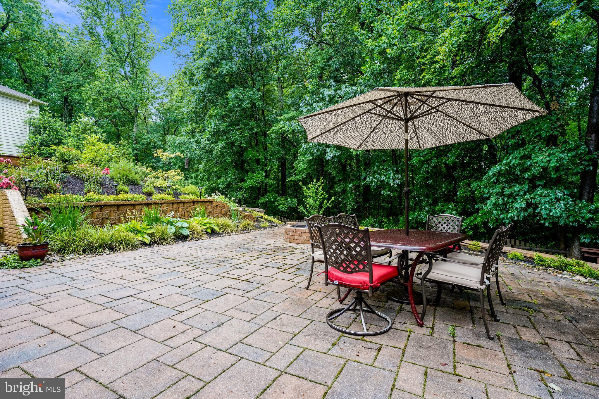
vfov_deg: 70.4
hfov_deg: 93.3
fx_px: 283
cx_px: 300
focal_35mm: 17
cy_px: 200
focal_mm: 17
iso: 640
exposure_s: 1/160
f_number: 4
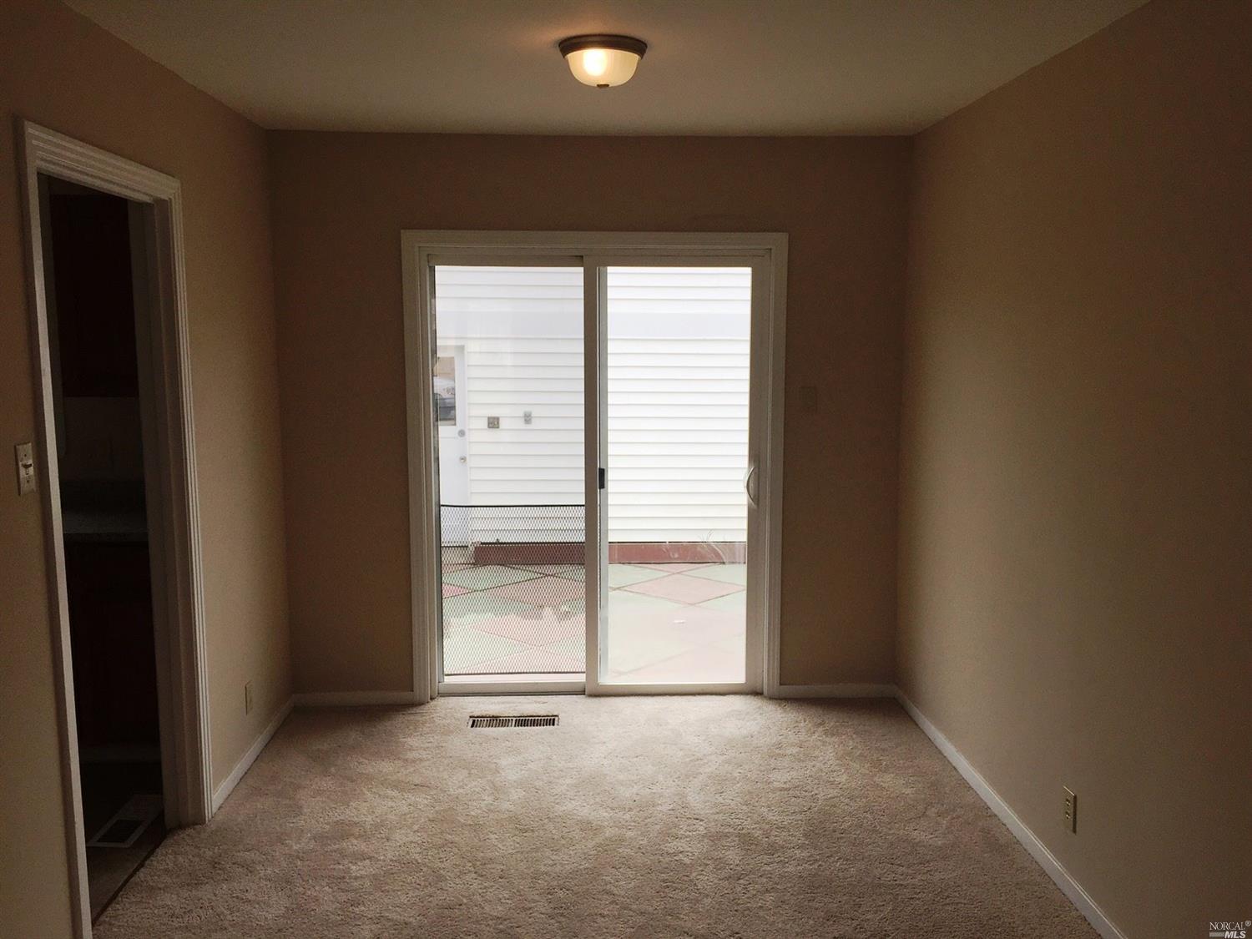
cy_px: 470
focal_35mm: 29
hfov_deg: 61.7
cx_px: 626
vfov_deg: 48.2
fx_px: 1049
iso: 32
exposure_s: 1/659
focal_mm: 4.15
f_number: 2.2
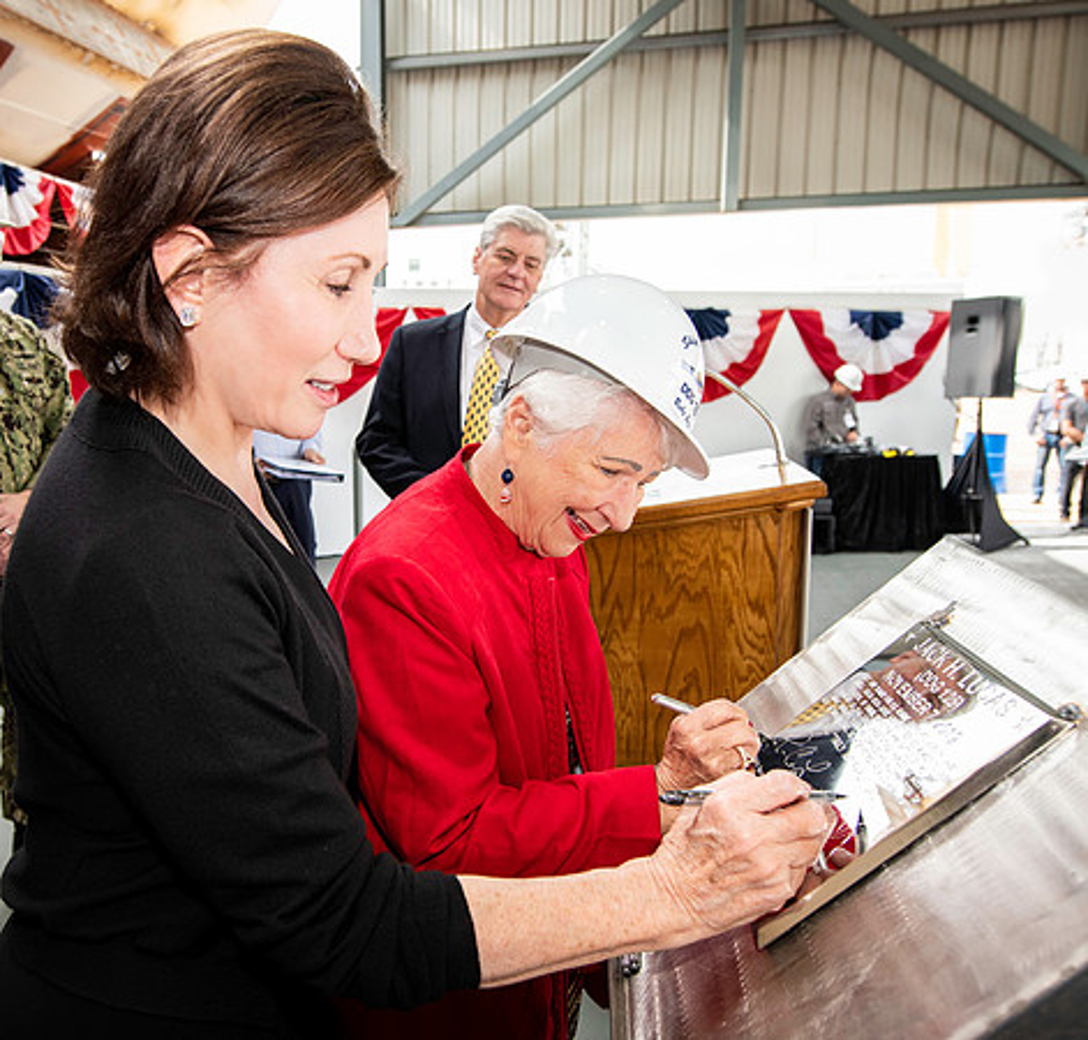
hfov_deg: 57.7
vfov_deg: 56.7
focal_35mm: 28
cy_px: 530
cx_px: 369
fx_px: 964
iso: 200
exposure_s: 1/250
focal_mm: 16
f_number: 4
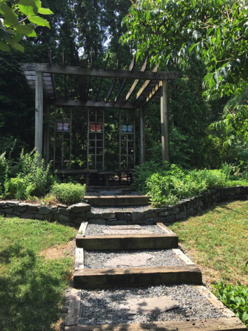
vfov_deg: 61.7
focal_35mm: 29
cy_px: 166
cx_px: 124
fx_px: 277
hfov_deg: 48.2
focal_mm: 4.15
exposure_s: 1/706
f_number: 2.2
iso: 32
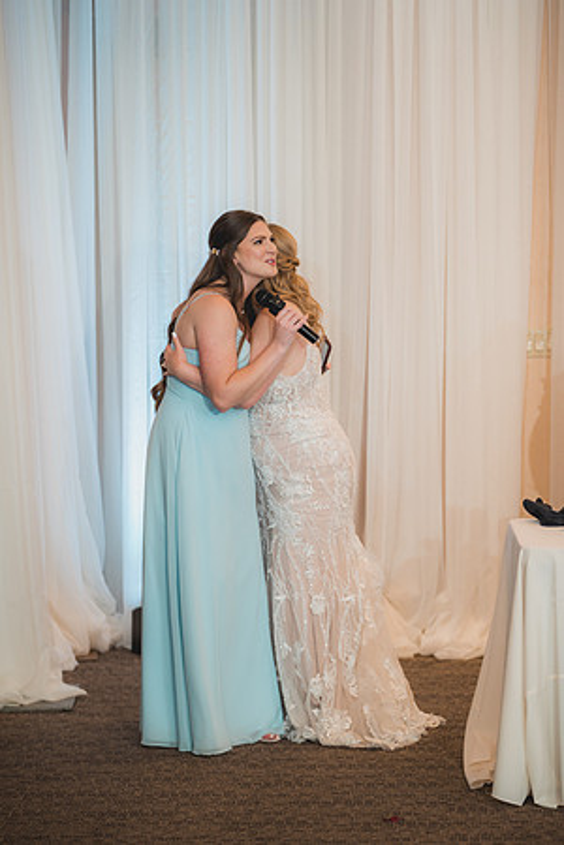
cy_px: 422
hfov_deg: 11.6
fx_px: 2773
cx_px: 282
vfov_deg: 17.3
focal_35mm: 118
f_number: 2.8
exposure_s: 1/250
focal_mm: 118
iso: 1000
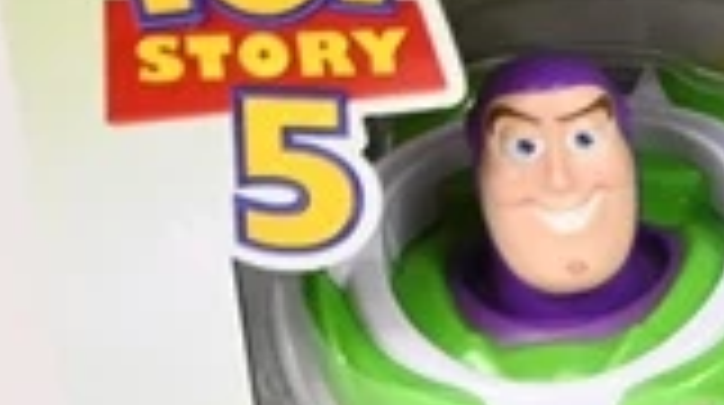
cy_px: 454
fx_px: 2971
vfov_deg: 7.7
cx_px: 1345
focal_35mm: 155
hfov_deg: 12.6
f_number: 4
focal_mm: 22
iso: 400
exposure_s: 1/125
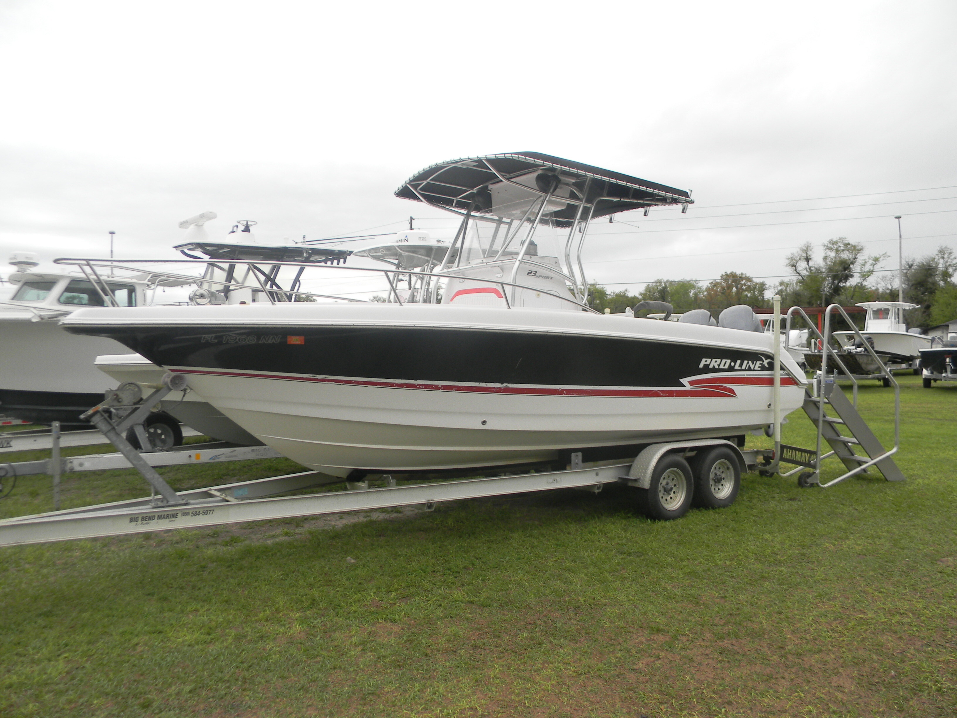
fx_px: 774
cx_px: 478
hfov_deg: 63.4
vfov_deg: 49.7
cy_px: 359
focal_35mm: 28
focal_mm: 5
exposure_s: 1/242
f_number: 3.5
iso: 80
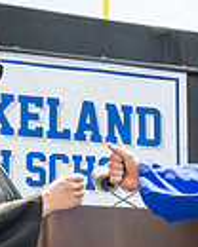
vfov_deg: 13.1
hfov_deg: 10.1
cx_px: 343
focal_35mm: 145
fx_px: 1062
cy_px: 252
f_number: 7.1
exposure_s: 1/800
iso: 200
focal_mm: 19
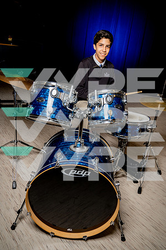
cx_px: 83
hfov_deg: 43.6
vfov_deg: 61.9
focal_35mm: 30
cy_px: 125
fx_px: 207
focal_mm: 30
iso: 200
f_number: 7.1
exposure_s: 1/250
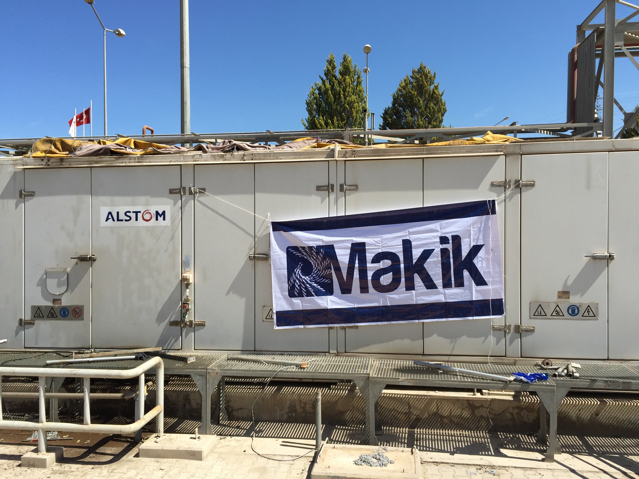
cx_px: 320
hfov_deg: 61.7
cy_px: 240
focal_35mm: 29
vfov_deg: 48.2
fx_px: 535
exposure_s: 1/2083
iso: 32
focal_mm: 4.15
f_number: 2.2
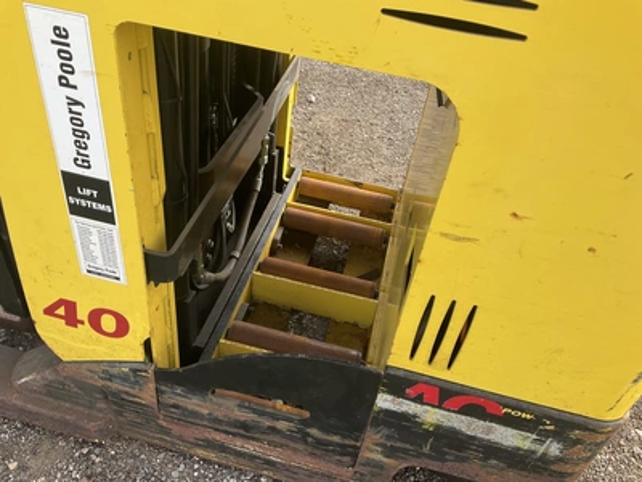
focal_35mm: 29
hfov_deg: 61.7
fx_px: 538
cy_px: 241
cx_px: 321
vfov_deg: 48.2
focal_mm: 3
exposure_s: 1/422
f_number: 1.8
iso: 25
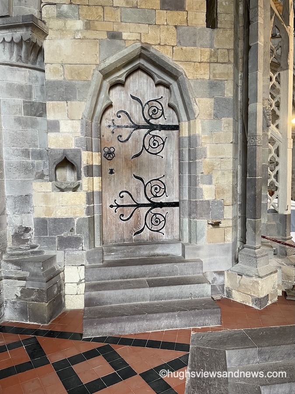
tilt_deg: -3.8
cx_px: 148
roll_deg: +0.5
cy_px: 197
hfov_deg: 53.1
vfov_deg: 67.3
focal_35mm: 26
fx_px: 295
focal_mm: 4.2
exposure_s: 1/50
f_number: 1.6
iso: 160
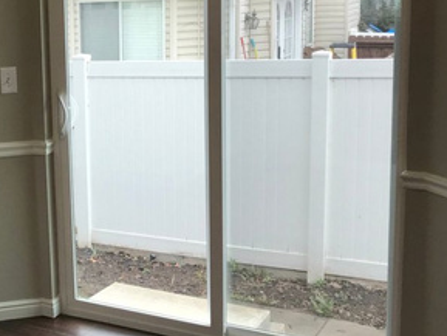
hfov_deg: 29.3
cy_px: 119
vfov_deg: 23.6
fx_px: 801
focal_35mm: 62
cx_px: 6
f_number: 1.8
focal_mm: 3.99
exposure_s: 1/155
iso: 20
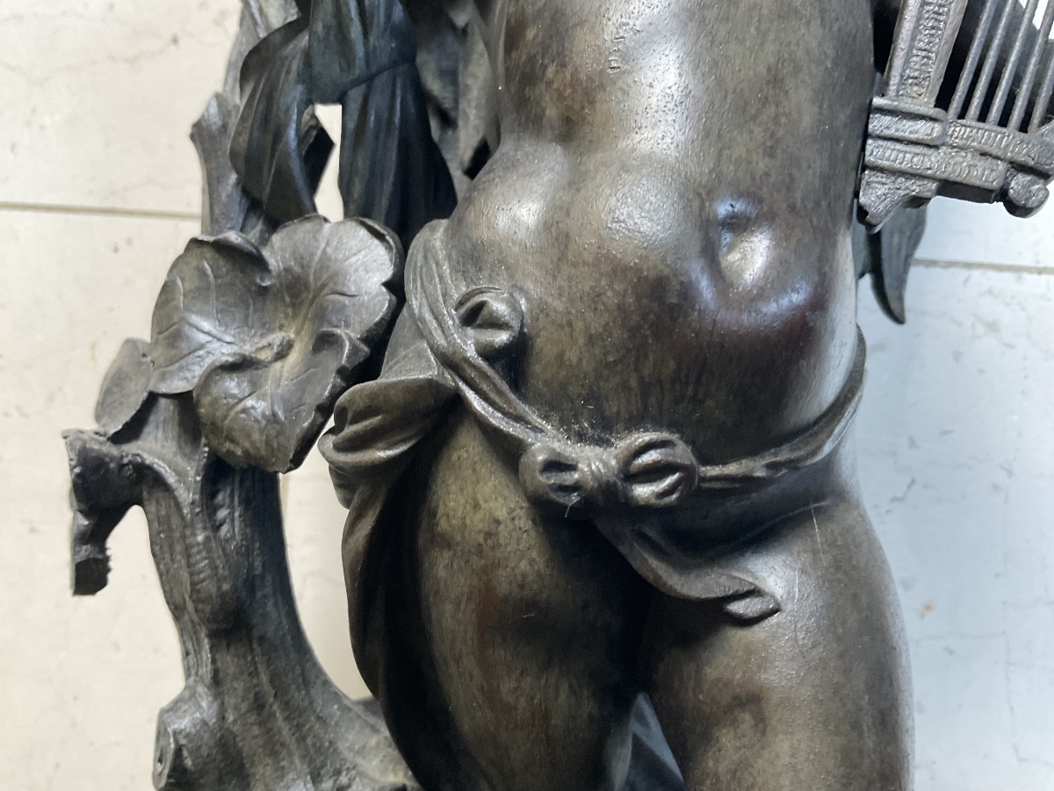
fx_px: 883
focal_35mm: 29
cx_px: 527
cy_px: 396
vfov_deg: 48.2
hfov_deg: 61.7
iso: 250
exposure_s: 1/40
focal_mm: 3
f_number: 1.8
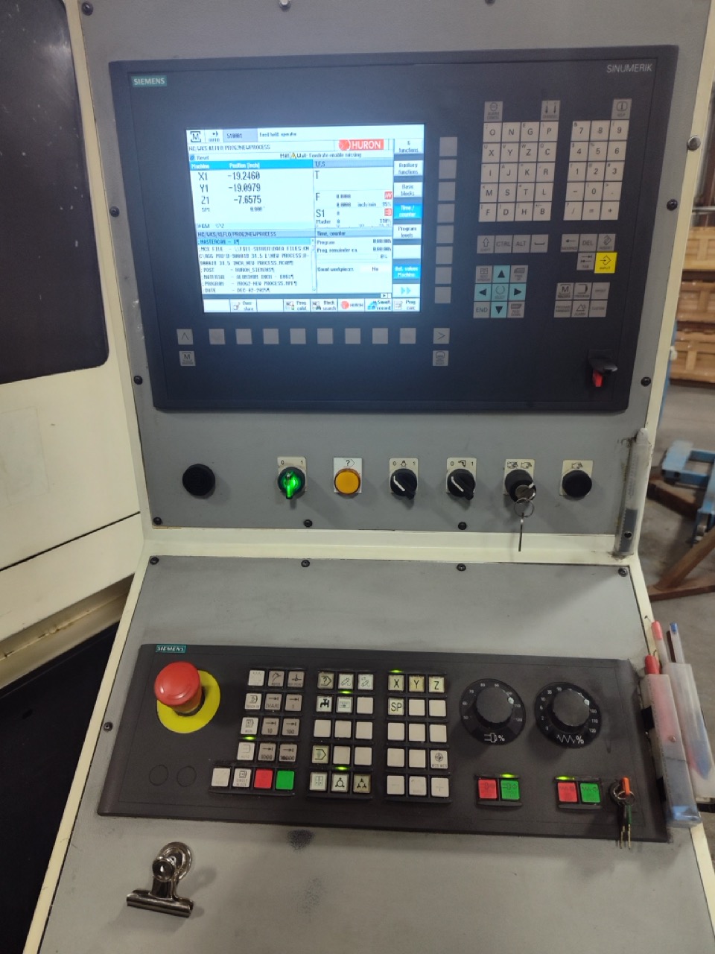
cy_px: 477
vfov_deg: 73.9
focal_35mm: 23
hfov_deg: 58.9
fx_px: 633
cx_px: 358
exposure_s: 1/120
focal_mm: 5.56
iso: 775
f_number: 1.8
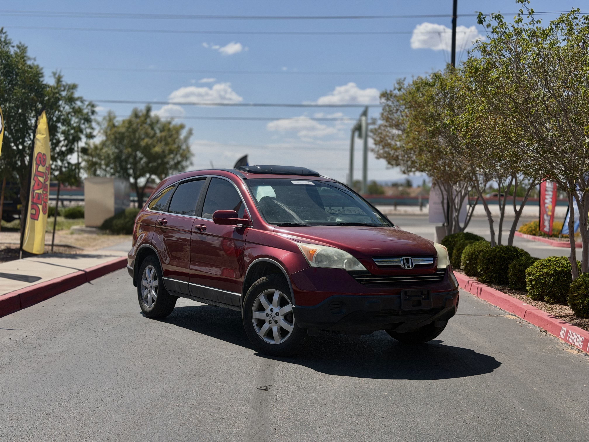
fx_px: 817
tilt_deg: -2.3
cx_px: 294
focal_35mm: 48
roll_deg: -1.0
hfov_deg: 39.7
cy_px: 221
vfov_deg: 30.3
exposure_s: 1/6024
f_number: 1.78
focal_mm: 6.76
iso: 64
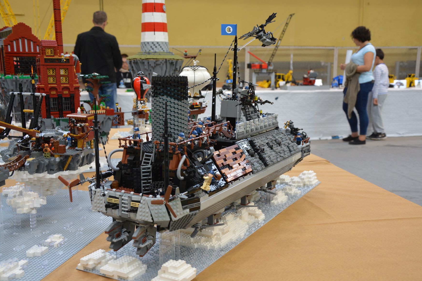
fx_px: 469
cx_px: 214
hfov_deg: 48.5
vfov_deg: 33.4
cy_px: 144
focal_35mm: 40
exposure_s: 1/40
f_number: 4.5
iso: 500
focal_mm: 26
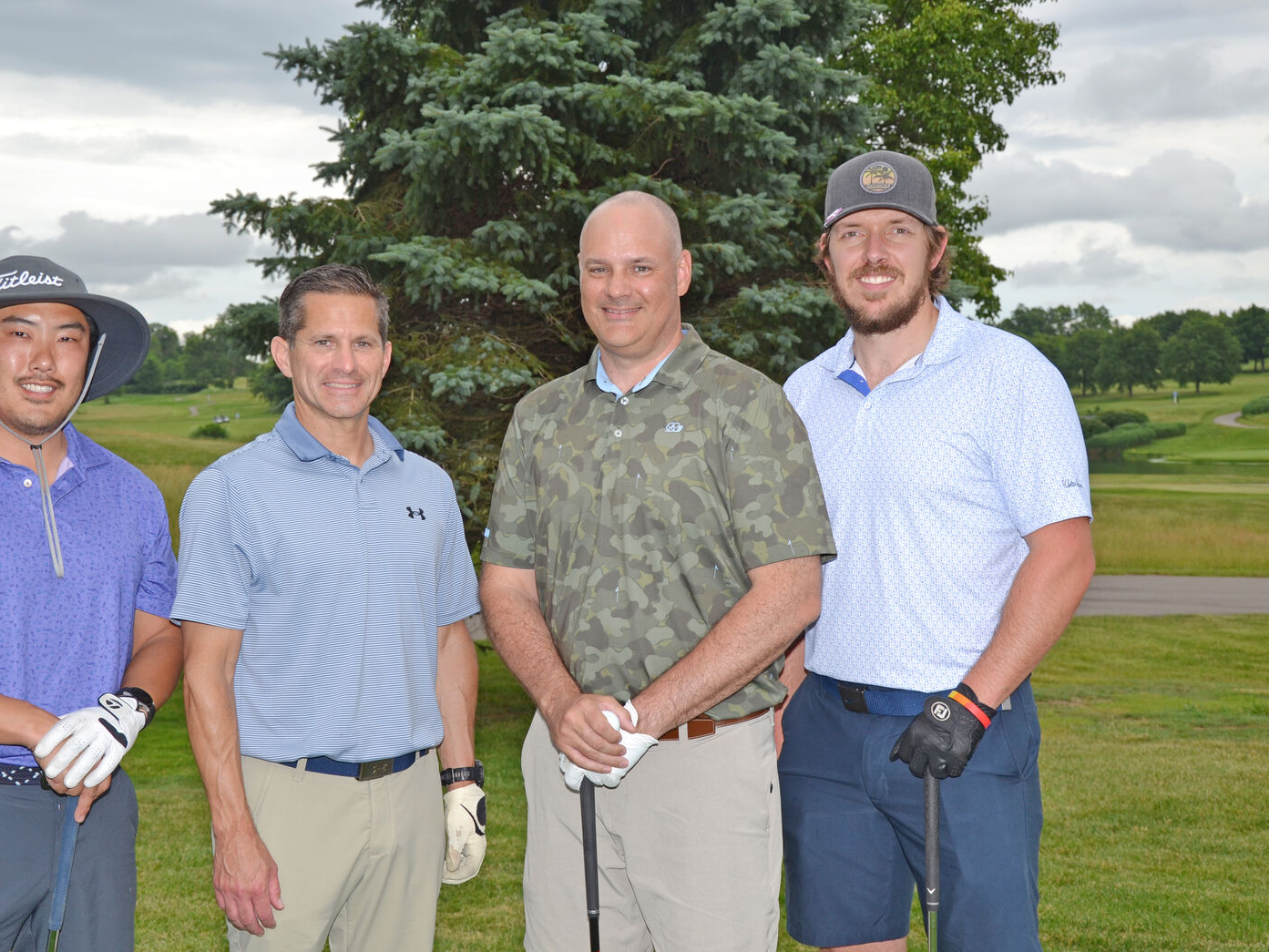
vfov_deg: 27.5
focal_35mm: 53
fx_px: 1943
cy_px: 485
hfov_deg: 36.1
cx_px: 544
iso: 100
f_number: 6.3
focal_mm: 32
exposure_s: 1/160
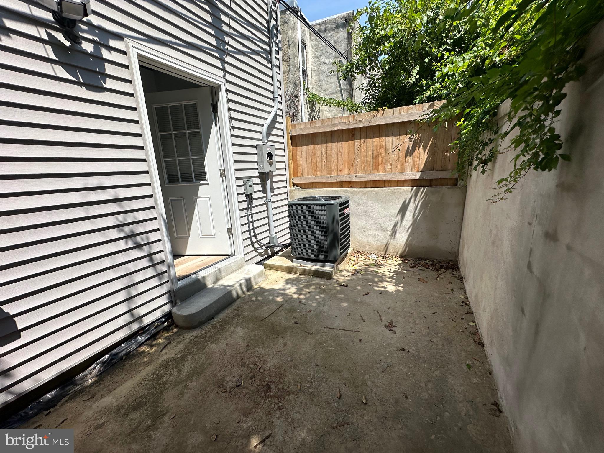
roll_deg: +2.7
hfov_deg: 102.1
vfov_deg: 85.7
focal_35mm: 14
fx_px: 244
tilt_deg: -10.8
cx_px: 302
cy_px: 226
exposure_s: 1/1916
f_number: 2.2
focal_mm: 2.22
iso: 50
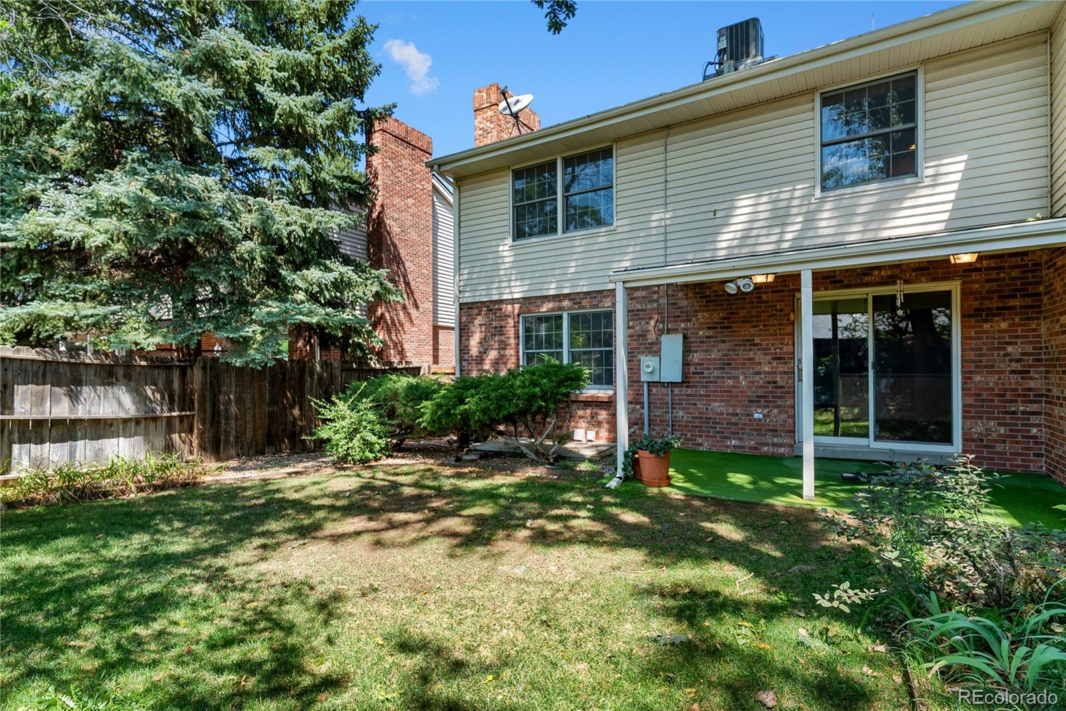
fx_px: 533
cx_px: 533
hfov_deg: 90.0
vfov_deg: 67.4
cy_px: 356
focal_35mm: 18
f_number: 7.1
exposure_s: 1/250
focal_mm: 18
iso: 100
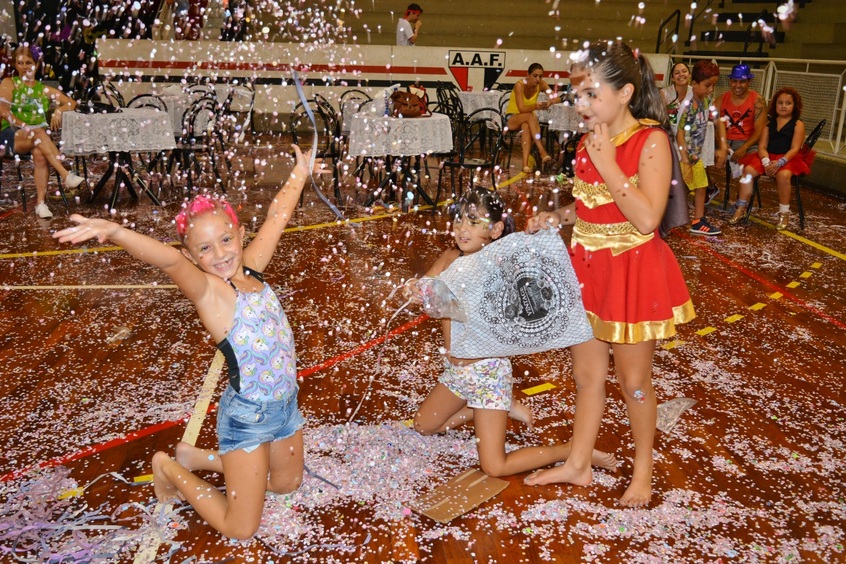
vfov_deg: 40.0
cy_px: 282
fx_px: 776
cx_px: 423
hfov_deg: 57.2
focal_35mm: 33
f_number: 3.8
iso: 500
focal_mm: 22
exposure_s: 1/60
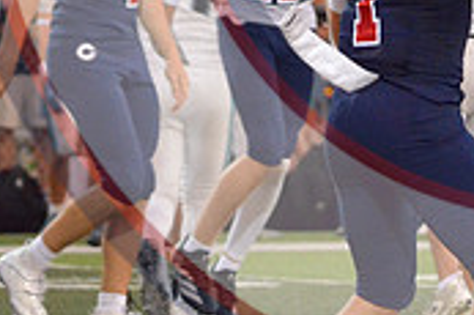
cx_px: 553
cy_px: -77
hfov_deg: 2.5
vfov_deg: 1.7
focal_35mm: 830
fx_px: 10914
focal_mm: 165
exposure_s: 1/500
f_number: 5
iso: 3200
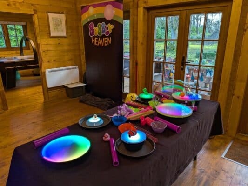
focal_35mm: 24
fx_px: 172
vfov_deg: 56.8
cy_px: 93
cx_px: 124
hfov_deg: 71.6
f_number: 1.7
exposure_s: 1/100
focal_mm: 4.53
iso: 86
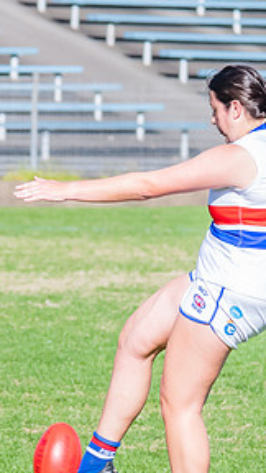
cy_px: 290
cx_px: 175
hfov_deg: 1.2
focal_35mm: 1012
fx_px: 12690
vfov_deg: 2.1
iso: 800
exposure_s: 1/1600
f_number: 9
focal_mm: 240
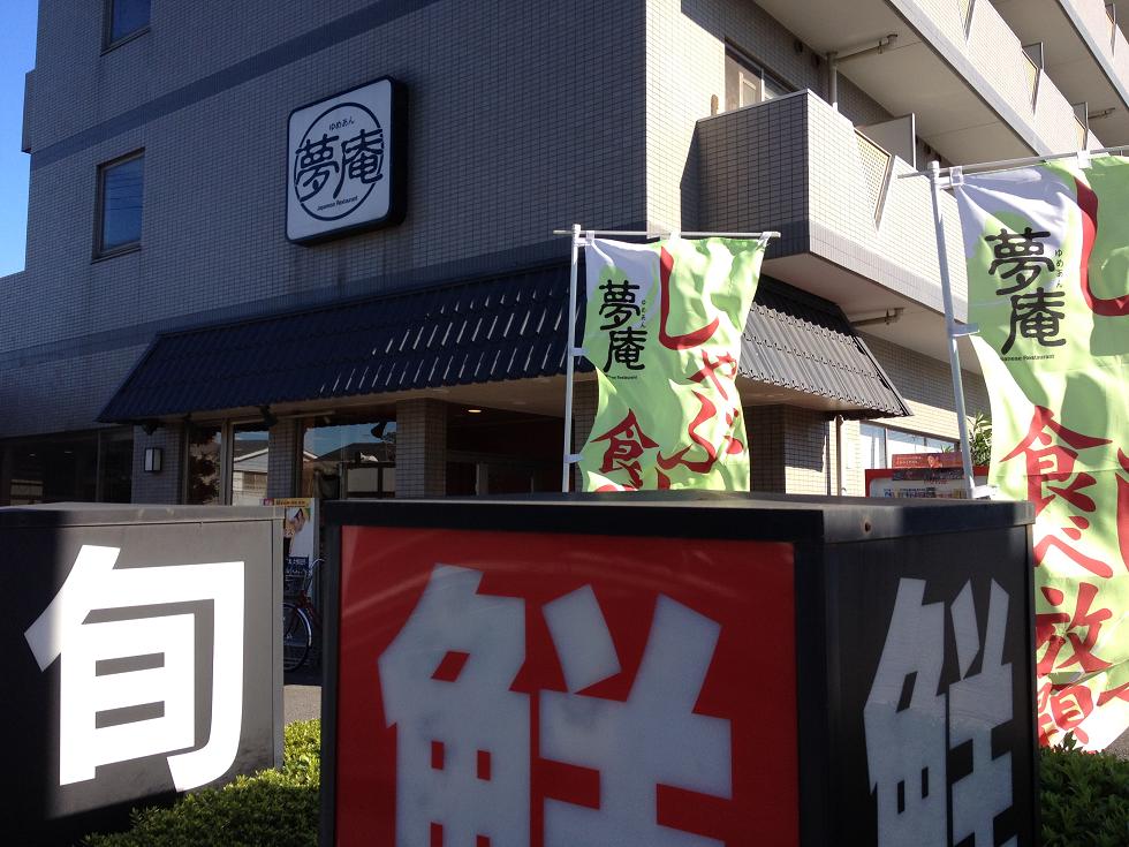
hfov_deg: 52.6
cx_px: 564
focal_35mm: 35
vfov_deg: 40.7
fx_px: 1142
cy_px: 424
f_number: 2.4
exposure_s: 1/789
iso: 64
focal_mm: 4.28
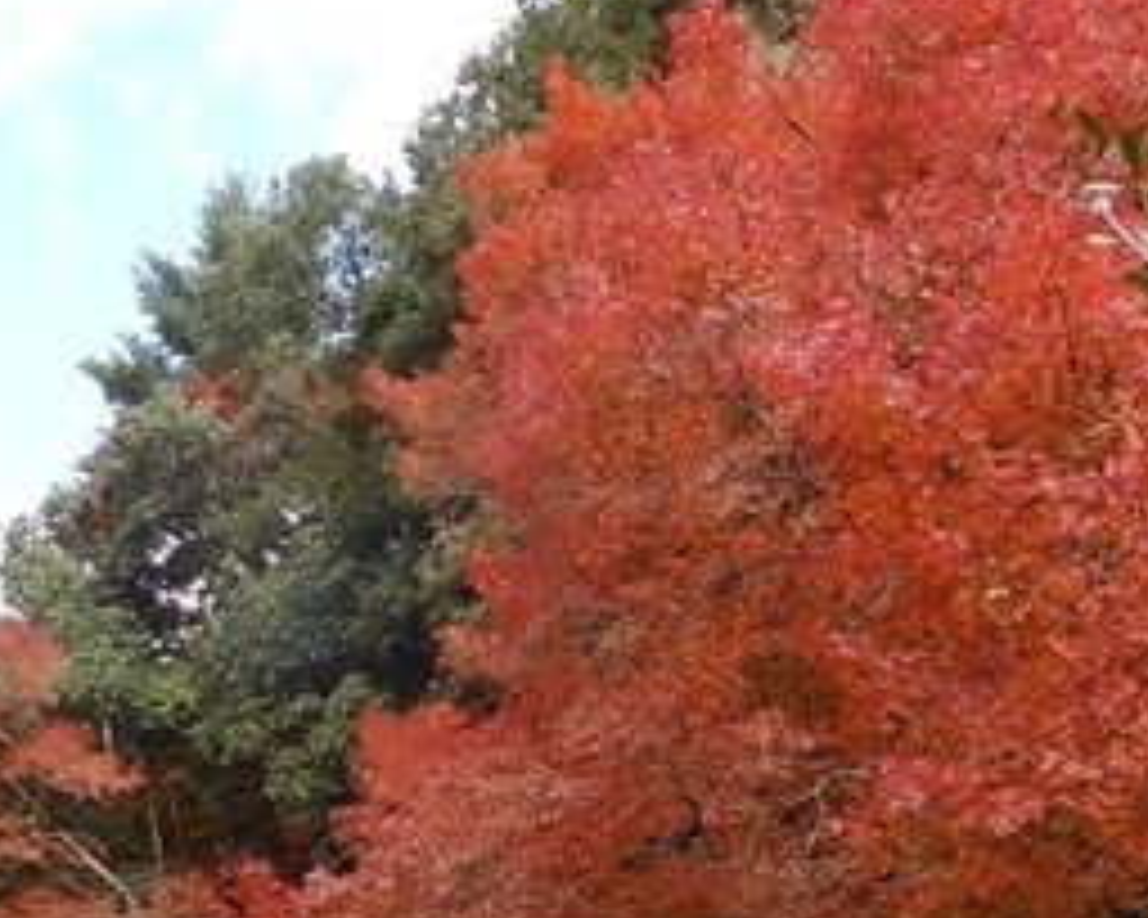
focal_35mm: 54
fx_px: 1835
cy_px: 873
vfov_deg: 26.9
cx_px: 383
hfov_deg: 34.4
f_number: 4
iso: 80
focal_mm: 4
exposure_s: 1/100
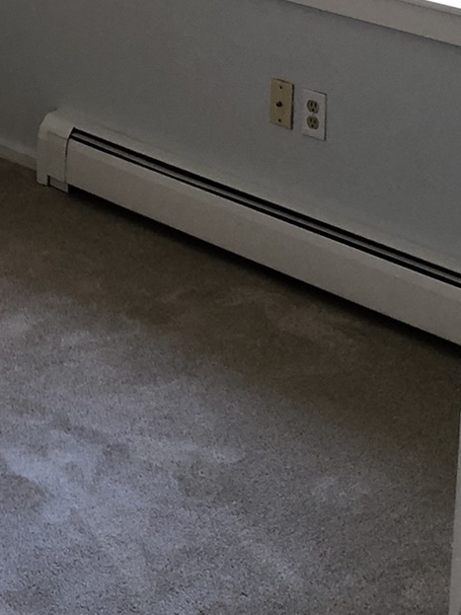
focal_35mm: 92
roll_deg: -1.8
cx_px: 114
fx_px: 1634
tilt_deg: -9.4
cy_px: -117
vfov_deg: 20.0
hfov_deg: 16.0
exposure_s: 1/24
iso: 32
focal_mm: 4
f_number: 1.8
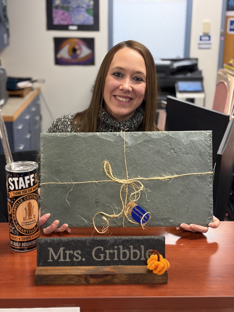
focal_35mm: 52
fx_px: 469
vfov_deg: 36.8
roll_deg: +0.9
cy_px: 156
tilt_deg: -16.8
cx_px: 117
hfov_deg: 28.0
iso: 125
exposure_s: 1/40
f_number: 1.6
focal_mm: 5.96
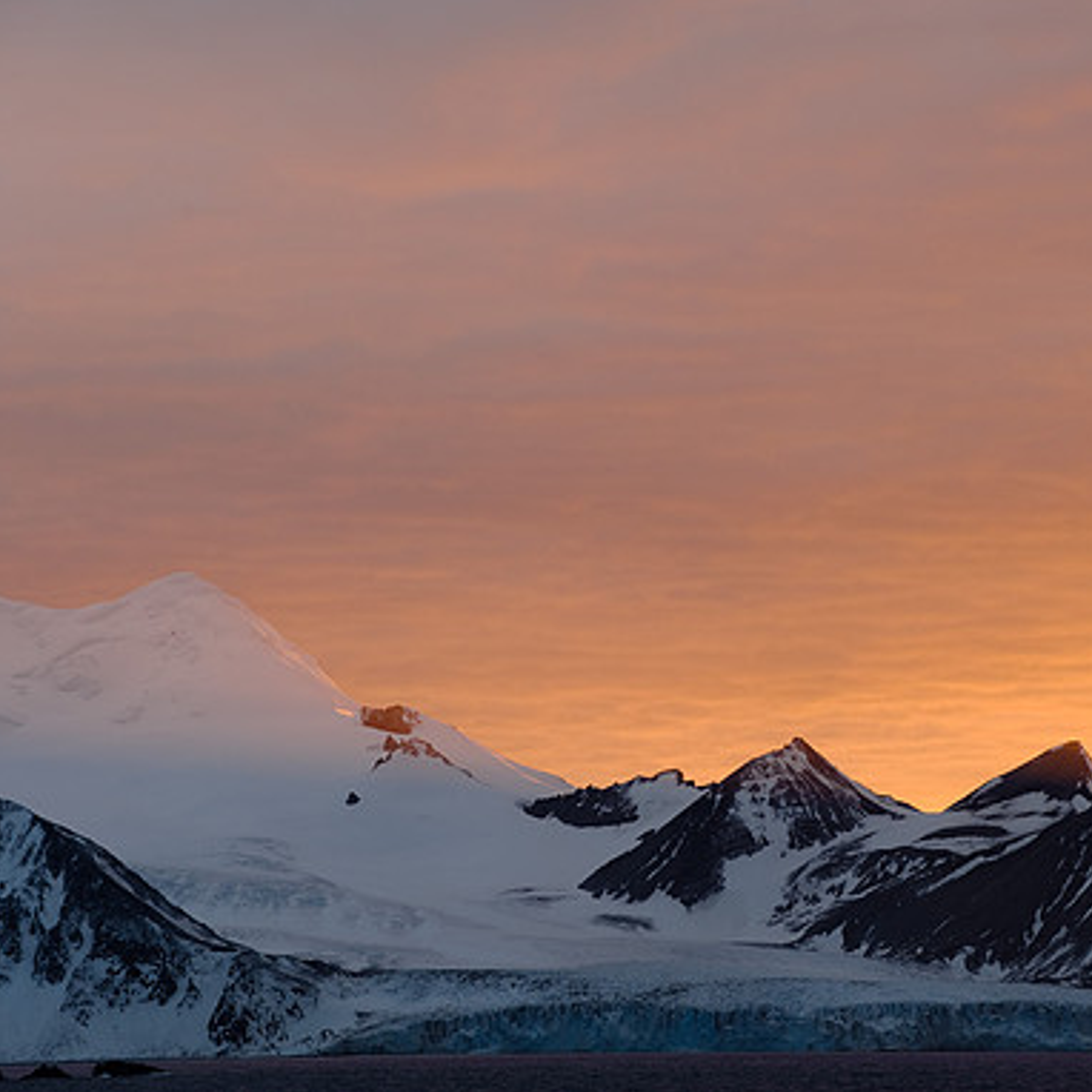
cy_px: 543
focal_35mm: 187
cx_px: 726
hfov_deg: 9.3
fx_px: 6674
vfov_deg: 9.4
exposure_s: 1/100
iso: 360
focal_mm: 145
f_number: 8
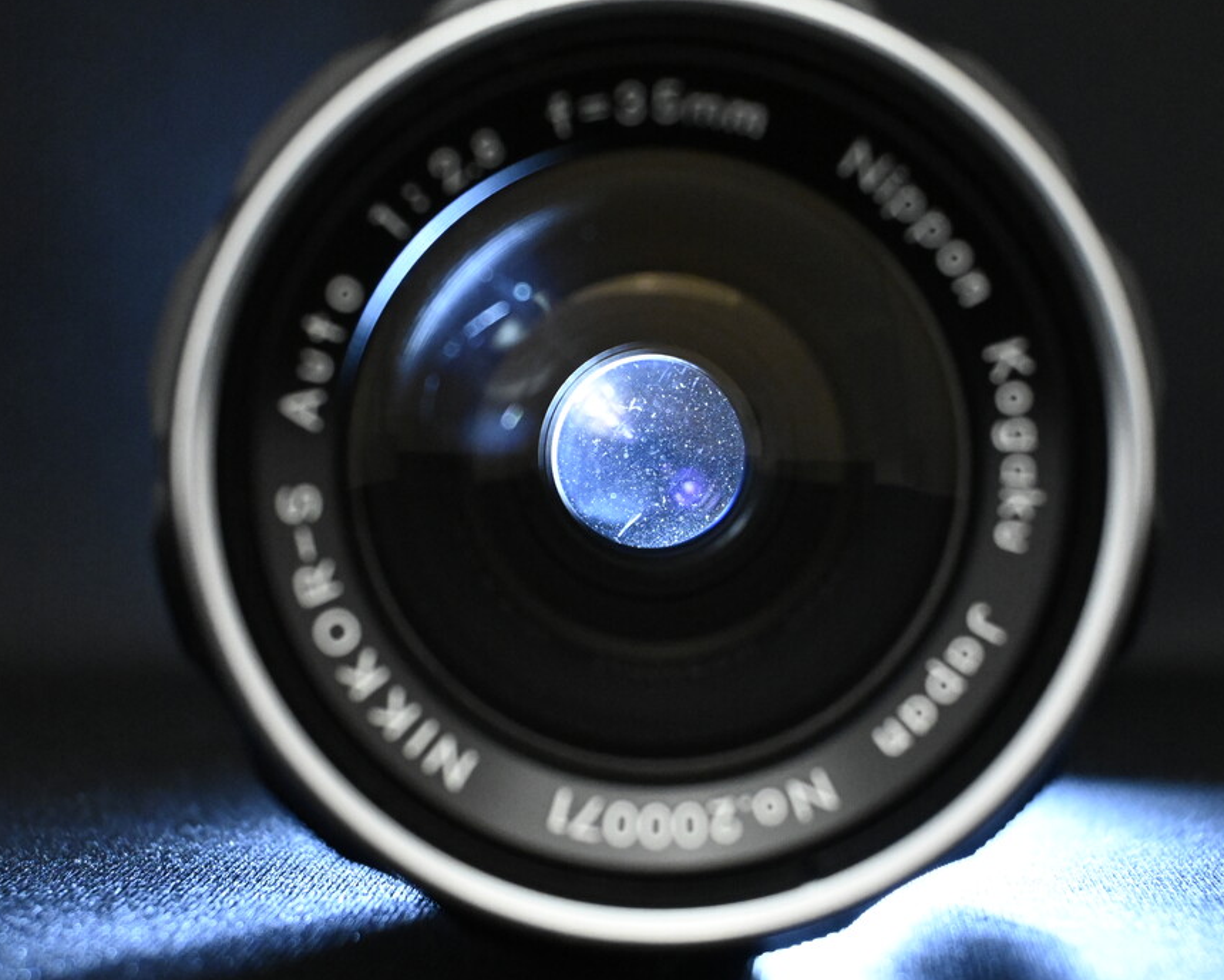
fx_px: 2632
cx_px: 687
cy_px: 459
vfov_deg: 21.1
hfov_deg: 26.2
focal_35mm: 73
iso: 6400
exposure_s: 1/160
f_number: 6.3
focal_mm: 37
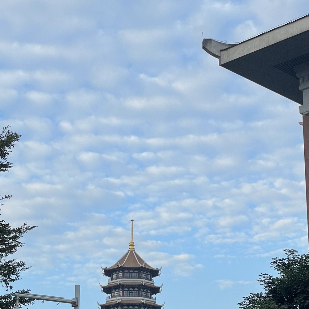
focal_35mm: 92
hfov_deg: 18.9
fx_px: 929
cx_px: 131
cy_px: 196
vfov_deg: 18.8
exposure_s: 1/475
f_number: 2
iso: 25
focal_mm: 6
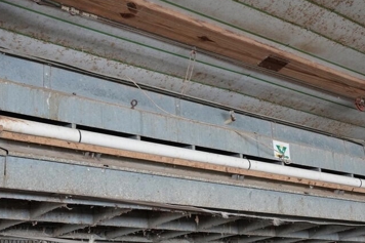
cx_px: 237
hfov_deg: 33.7
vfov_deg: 22.7
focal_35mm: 59
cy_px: 184
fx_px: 598
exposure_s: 1/30
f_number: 11
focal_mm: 35
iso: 2000
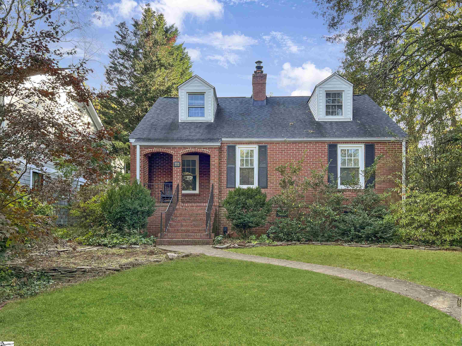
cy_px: 173
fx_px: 347
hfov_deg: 67.3
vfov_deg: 53.1
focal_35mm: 26
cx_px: 231
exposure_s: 1/250
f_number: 1.5
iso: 40
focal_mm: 5.7
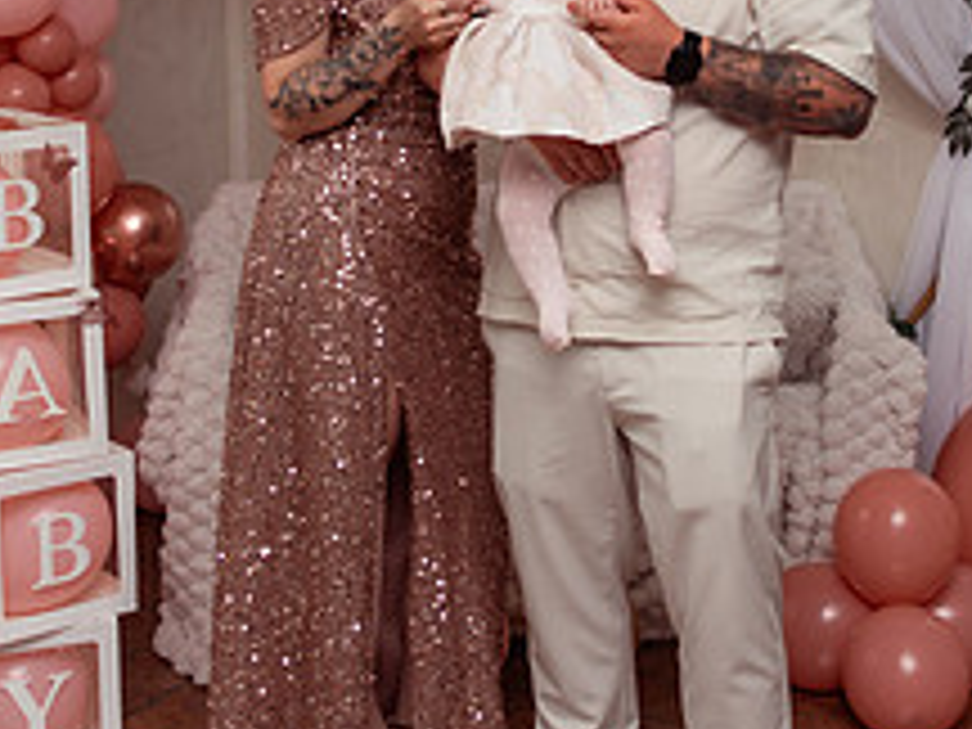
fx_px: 1966
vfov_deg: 20.7
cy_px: 112
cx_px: 522
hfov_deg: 27.8
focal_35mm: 70
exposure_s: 1/200
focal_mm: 35
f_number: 2.8
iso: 1000
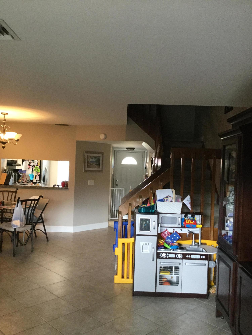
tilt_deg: +0.0
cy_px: 168
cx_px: 126
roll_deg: +0.1
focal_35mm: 31
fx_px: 301
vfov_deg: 58.4
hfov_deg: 45.4
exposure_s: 1/30
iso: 125
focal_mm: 3.3
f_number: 2.4
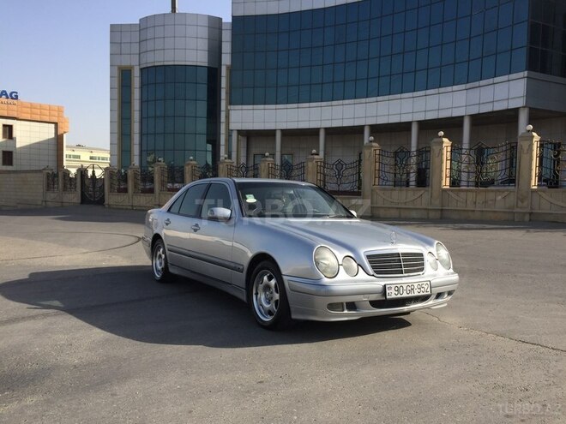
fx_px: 474
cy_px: 212
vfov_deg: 48.2
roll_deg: -2.5
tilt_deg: -2.8
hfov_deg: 61.7
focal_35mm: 29
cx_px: 283
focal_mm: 4.15
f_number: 2.2
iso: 32
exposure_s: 1/2083
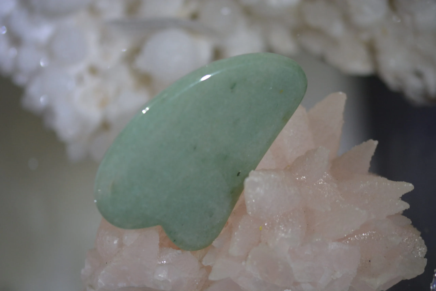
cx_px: 218
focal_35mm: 158
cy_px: 146
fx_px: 1908
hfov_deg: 13.0
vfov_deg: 8.7
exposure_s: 1/125
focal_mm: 105
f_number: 3.3
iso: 800
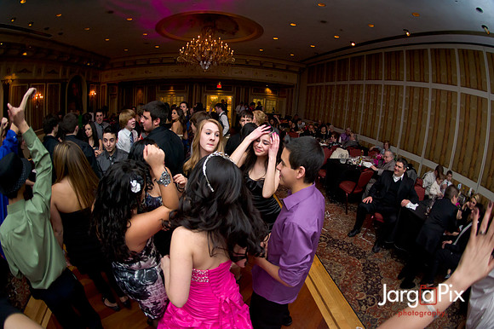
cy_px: 164
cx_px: 247
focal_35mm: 16
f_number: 3.2
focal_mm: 16
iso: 3200
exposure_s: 1/200
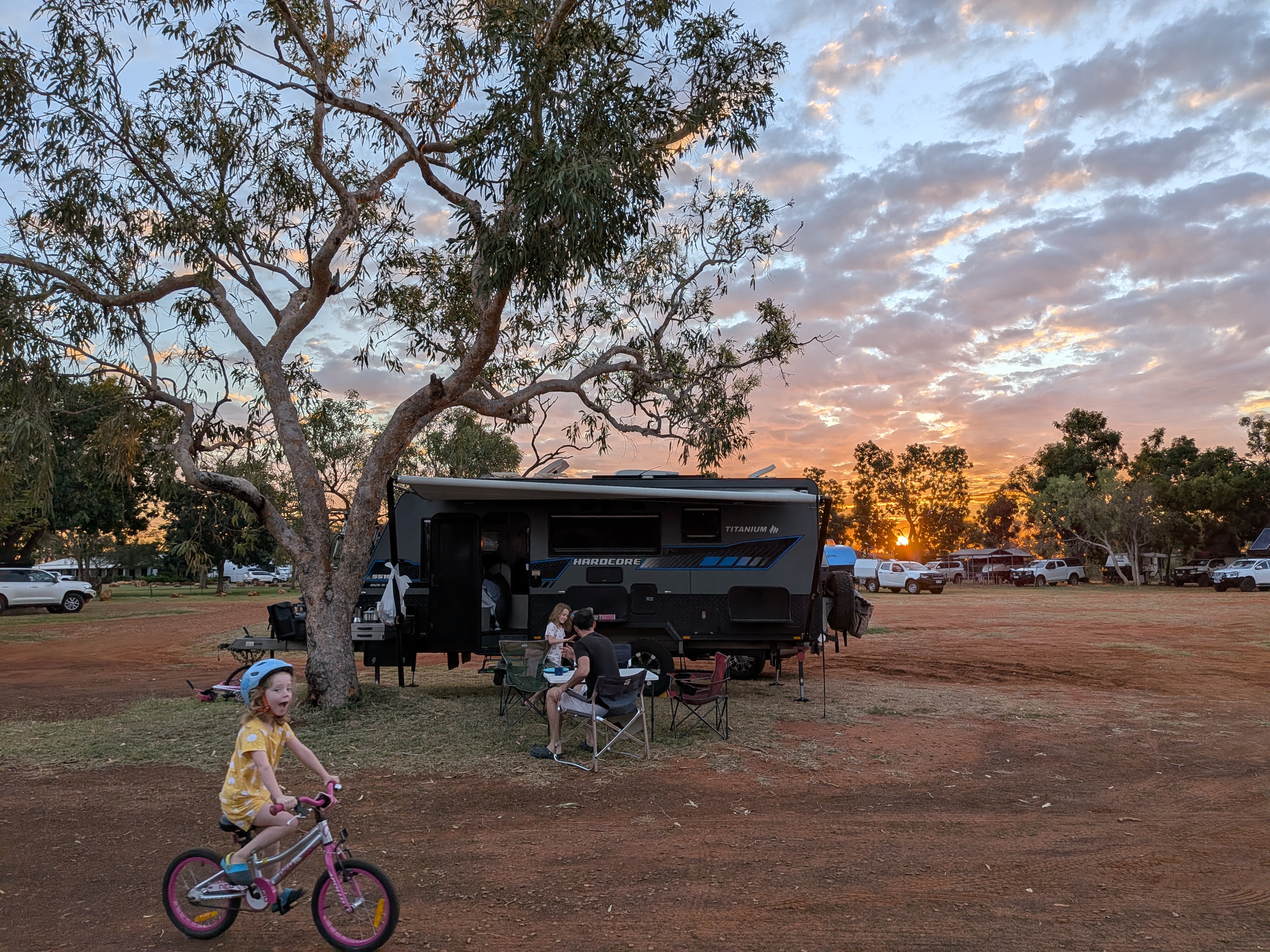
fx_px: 881
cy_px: 476
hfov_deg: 71.6
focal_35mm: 24
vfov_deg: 56.8
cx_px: 635
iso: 25
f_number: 1.7
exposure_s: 1/1754
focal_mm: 4.53
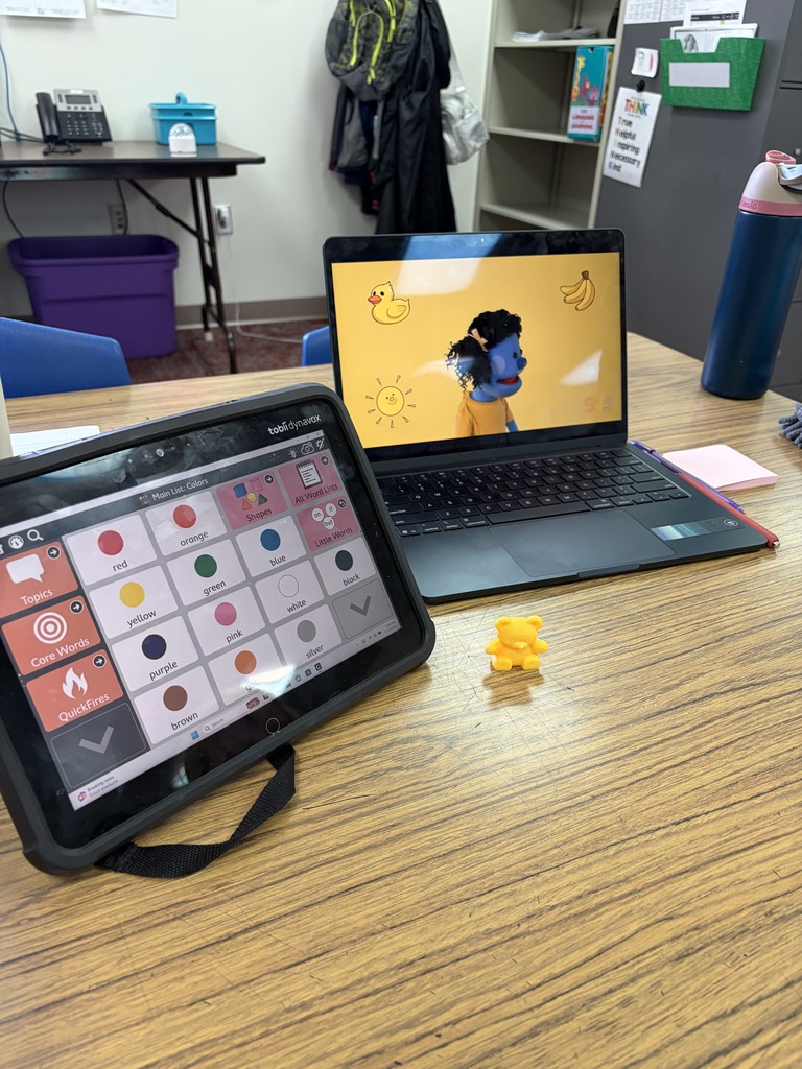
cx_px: 401
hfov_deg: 53.1
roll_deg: -1.1
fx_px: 803
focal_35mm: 26
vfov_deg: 67.3
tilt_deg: -29.7
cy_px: 534
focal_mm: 5.96
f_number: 1.6
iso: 160
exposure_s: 1/60
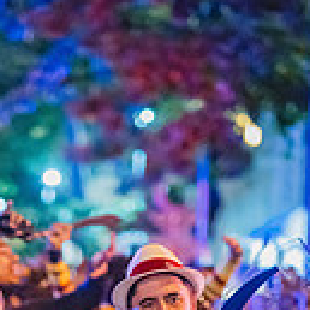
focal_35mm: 148
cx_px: 48
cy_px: 536
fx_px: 1500
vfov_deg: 11.1
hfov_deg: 11.7
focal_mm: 50
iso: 6400
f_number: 1.2
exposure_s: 1/200
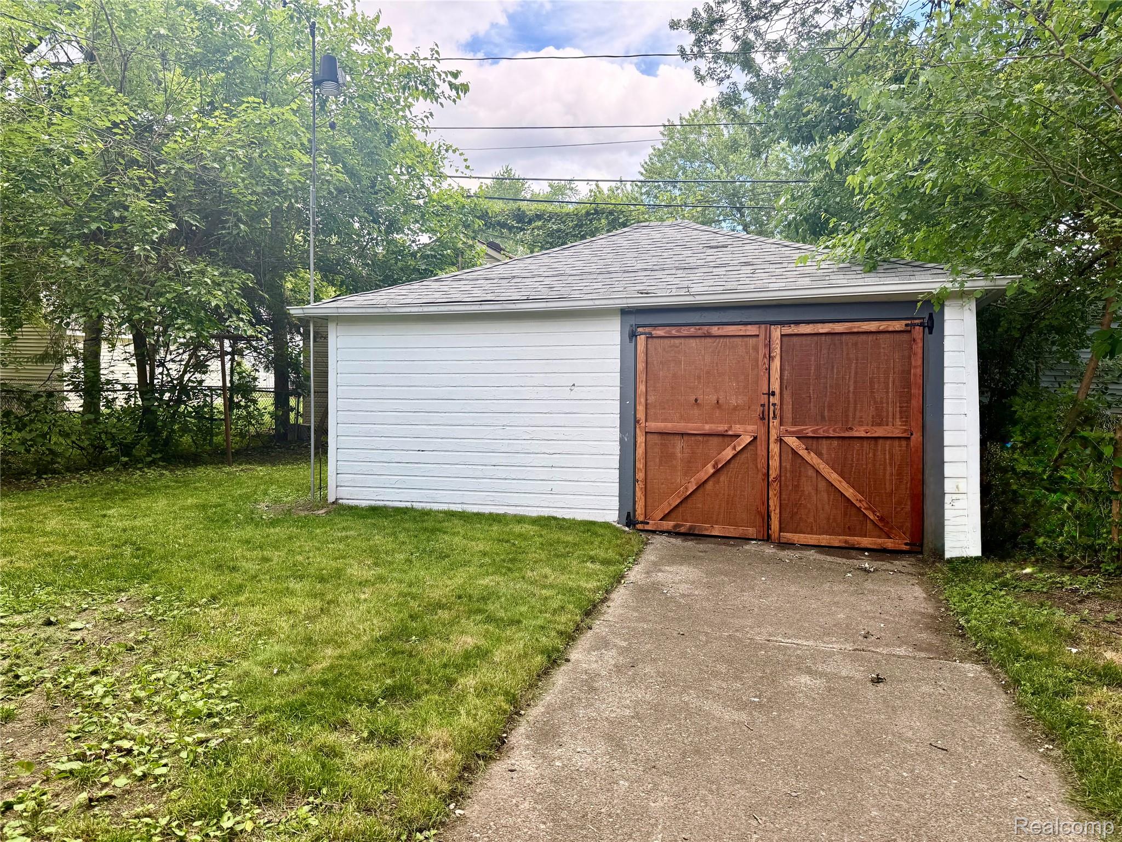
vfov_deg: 56.8
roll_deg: -1.6
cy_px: 421
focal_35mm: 24
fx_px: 778
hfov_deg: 71.6
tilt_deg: -3.7
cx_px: 561
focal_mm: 6.76
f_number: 1.78
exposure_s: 1/788
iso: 100
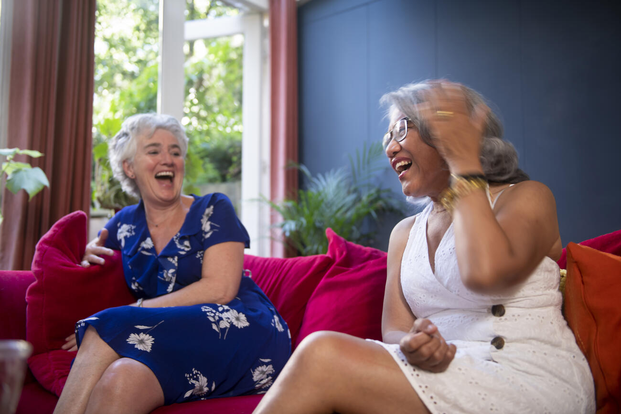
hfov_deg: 50.7
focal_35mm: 38
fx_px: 656
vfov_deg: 35.1
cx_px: 310
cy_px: 207
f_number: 2.8
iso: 250
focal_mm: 38
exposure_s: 1/30
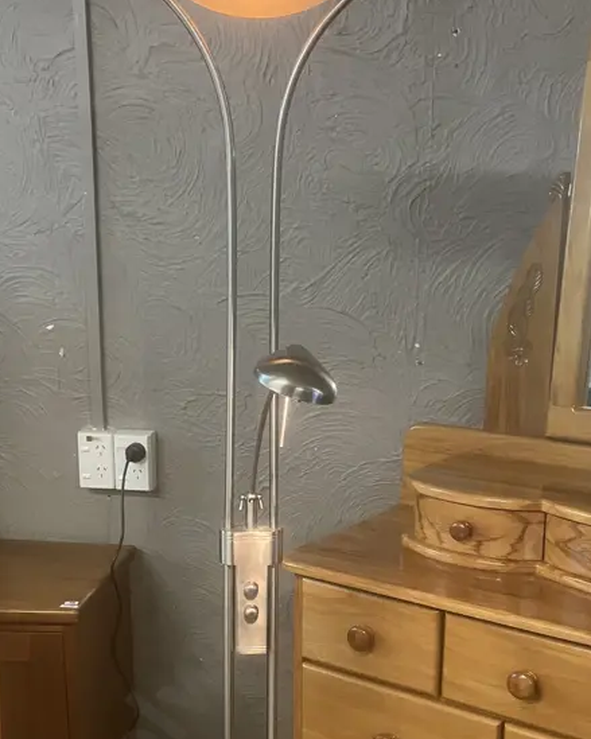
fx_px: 1115
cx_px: 302
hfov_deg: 29.7
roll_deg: -0.9
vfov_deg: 36.0
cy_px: 538
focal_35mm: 51
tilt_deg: -15.0
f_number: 1.8
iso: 200
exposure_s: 1/50
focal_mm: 3.99
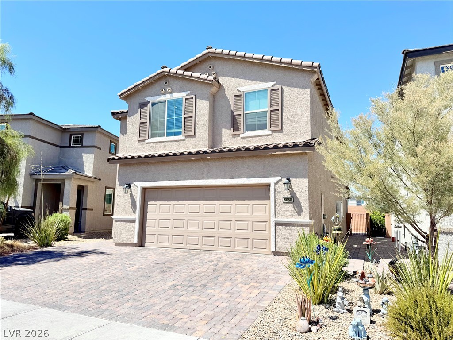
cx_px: 226
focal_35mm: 24
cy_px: 170
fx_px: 314
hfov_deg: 71.6
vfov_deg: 56.8
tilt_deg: +8.1
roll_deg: -2.0
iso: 80
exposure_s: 1/4608
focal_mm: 6.76
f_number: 1.78
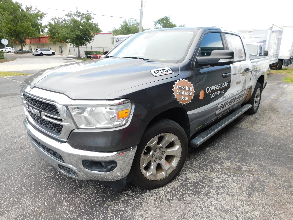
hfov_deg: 73.9
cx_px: 146
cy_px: 110
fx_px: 195
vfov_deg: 58.9
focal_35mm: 23
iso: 125
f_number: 3
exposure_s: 1/400
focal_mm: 4
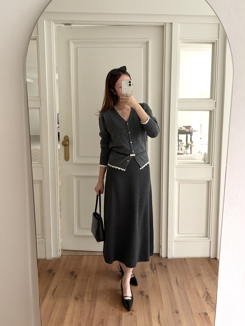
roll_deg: -1.1
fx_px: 245
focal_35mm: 26
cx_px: 122
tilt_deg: -14.9
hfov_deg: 53.1
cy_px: 163
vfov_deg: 67.3
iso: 320
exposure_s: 1/60
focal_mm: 5.96
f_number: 1.6
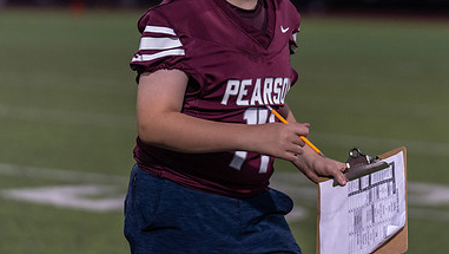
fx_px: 2335
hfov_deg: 11.0
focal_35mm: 196
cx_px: 262
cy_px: 67
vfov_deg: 6.2
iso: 2500
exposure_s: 1/1000
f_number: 2.8
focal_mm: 123
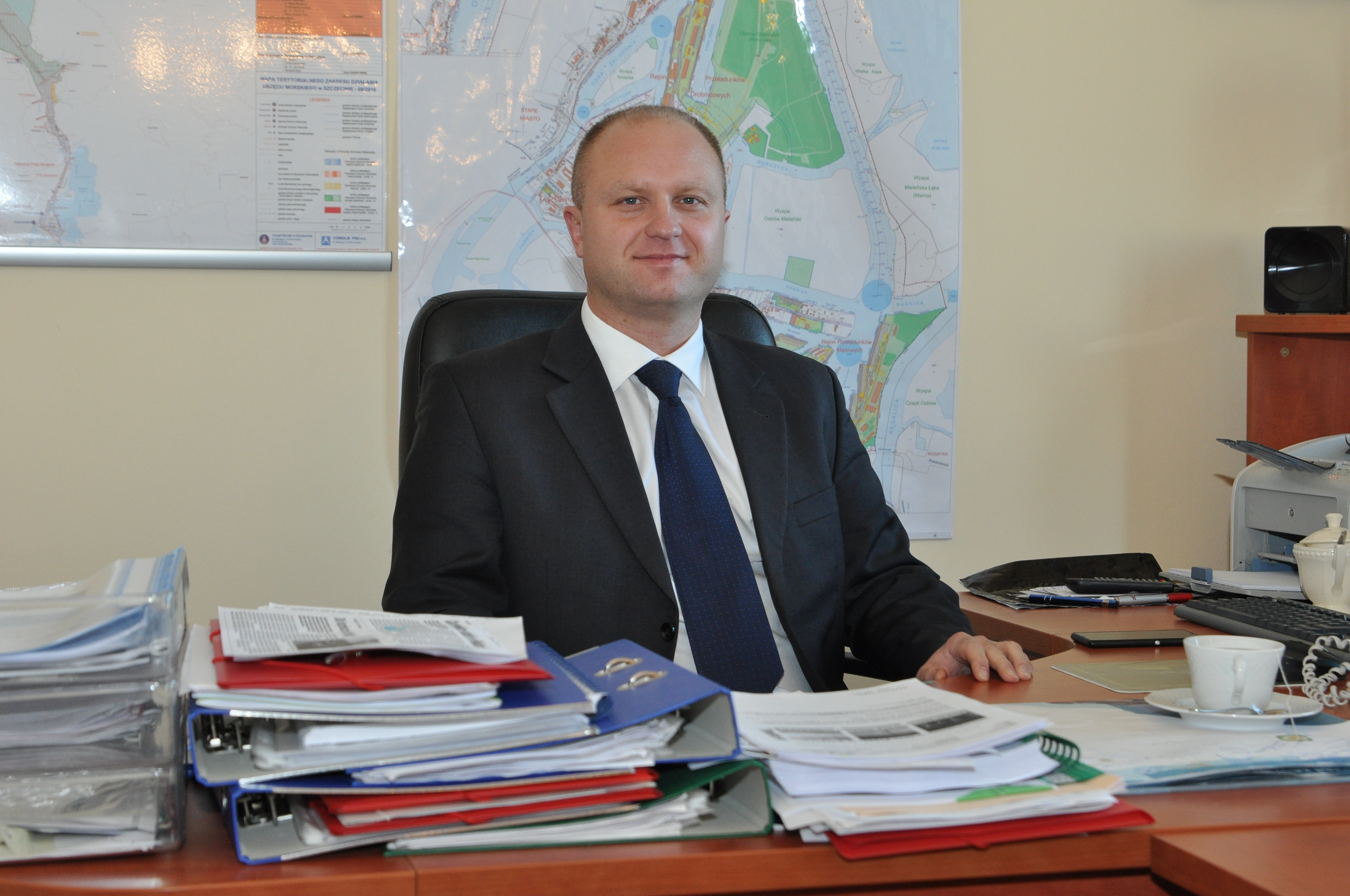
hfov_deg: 30.5
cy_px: 448
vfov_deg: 20.6
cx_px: 675
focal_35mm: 66
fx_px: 2472
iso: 800
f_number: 5.6
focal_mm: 44
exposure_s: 1/60
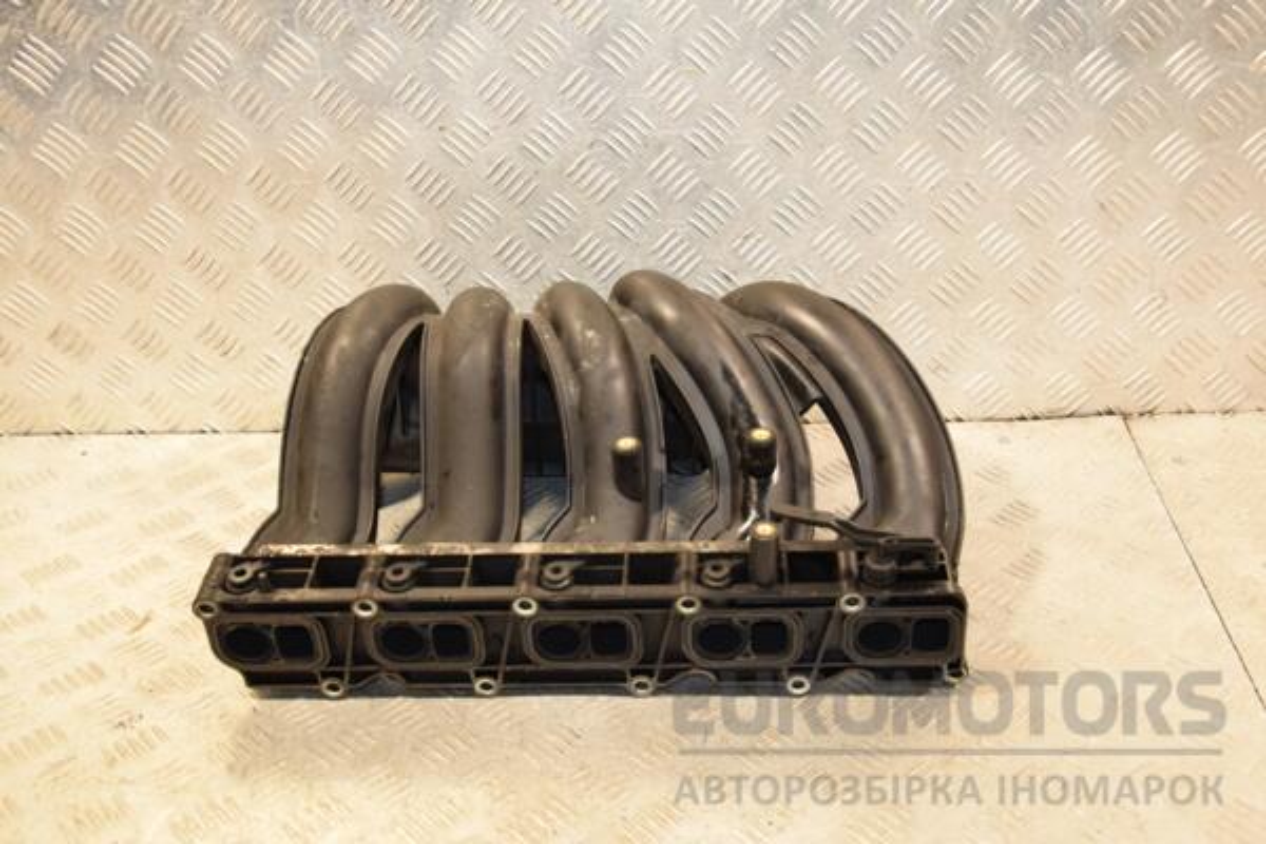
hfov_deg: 46.4
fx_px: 1477
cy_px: 422
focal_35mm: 42
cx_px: 633
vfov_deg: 31.9
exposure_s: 1/125
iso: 800
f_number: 5
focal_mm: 28
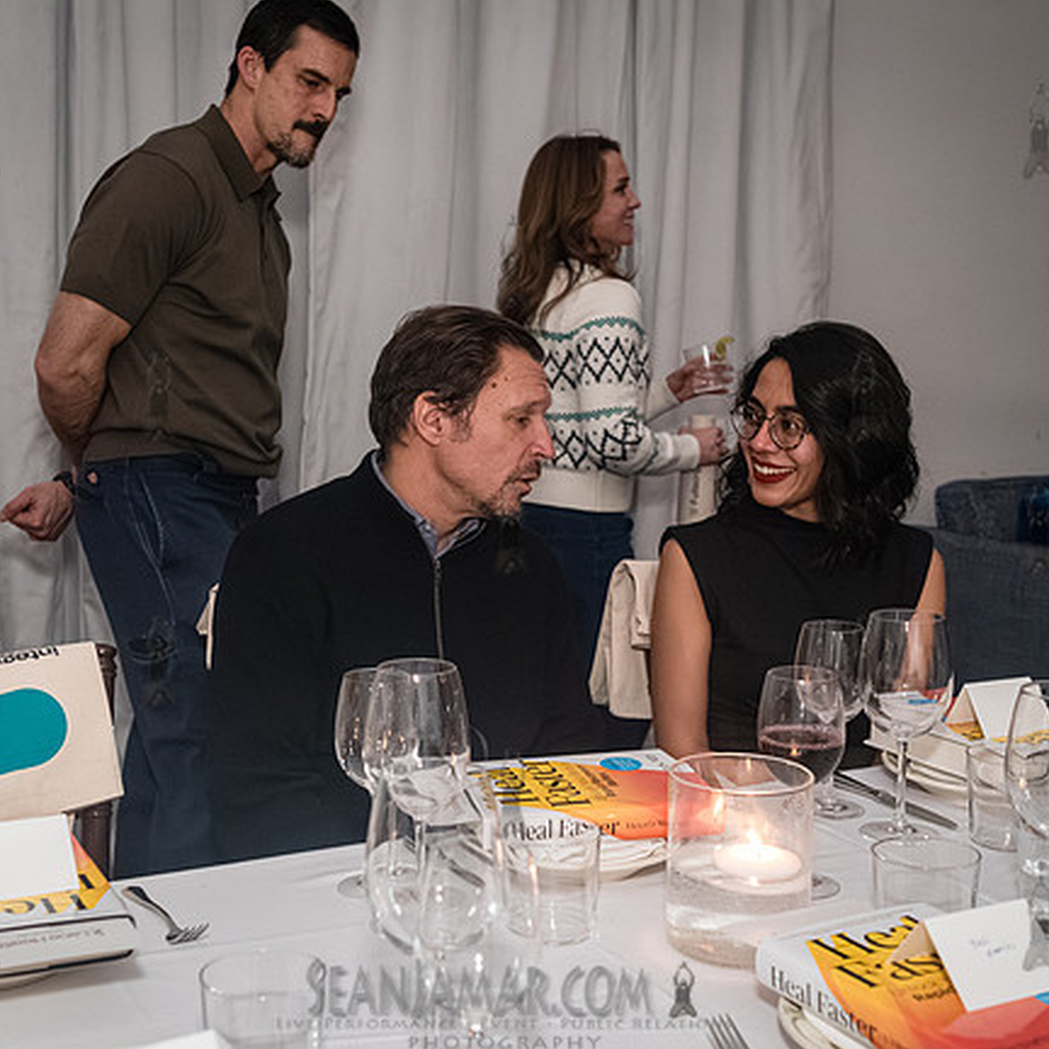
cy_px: 527
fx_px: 1543
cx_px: 421
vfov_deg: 37.6
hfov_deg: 37.4
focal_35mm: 45
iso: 6400
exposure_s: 1/320
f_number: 4.5
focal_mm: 35
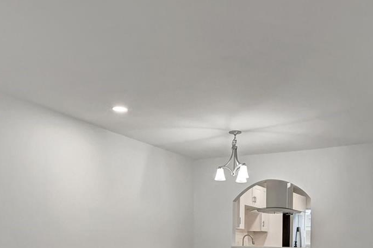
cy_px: 236
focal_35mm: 35
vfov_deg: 35.0
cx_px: 167
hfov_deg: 54.3
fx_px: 363
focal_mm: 10
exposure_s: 1/13
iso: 1000
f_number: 8
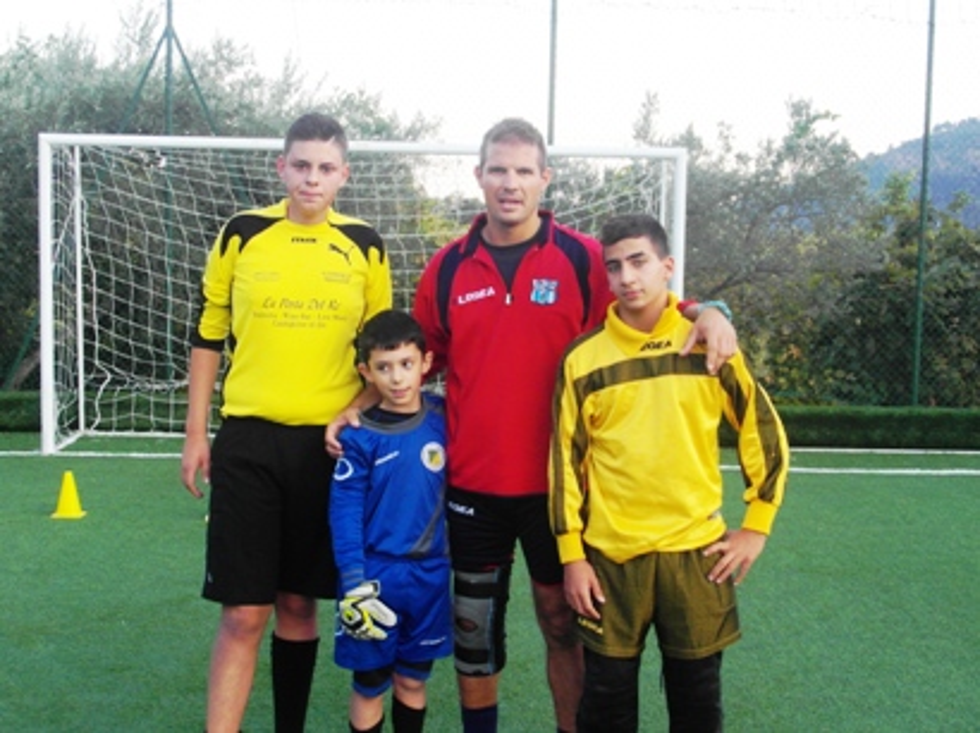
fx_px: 1500
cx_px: 490
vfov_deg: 27.5
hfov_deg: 36.2
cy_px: 366
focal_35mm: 53
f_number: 3.8
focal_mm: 8.7
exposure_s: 1/90
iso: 160
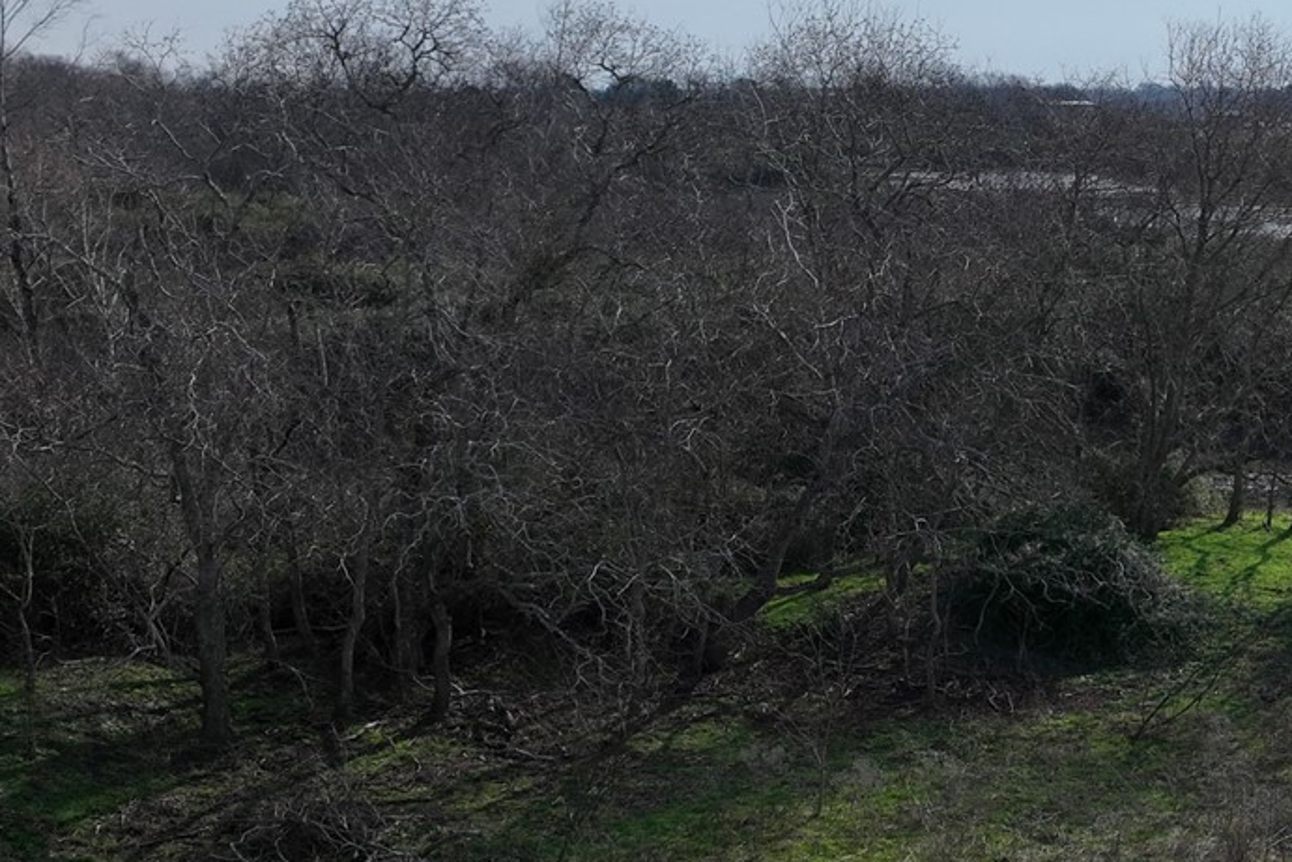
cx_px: 1218
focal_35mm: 74
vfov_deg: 18.4
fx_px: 2656
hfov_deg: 26.2
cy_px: 390
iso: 250
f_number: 2.8
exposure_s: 1/6400
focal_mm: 12.29
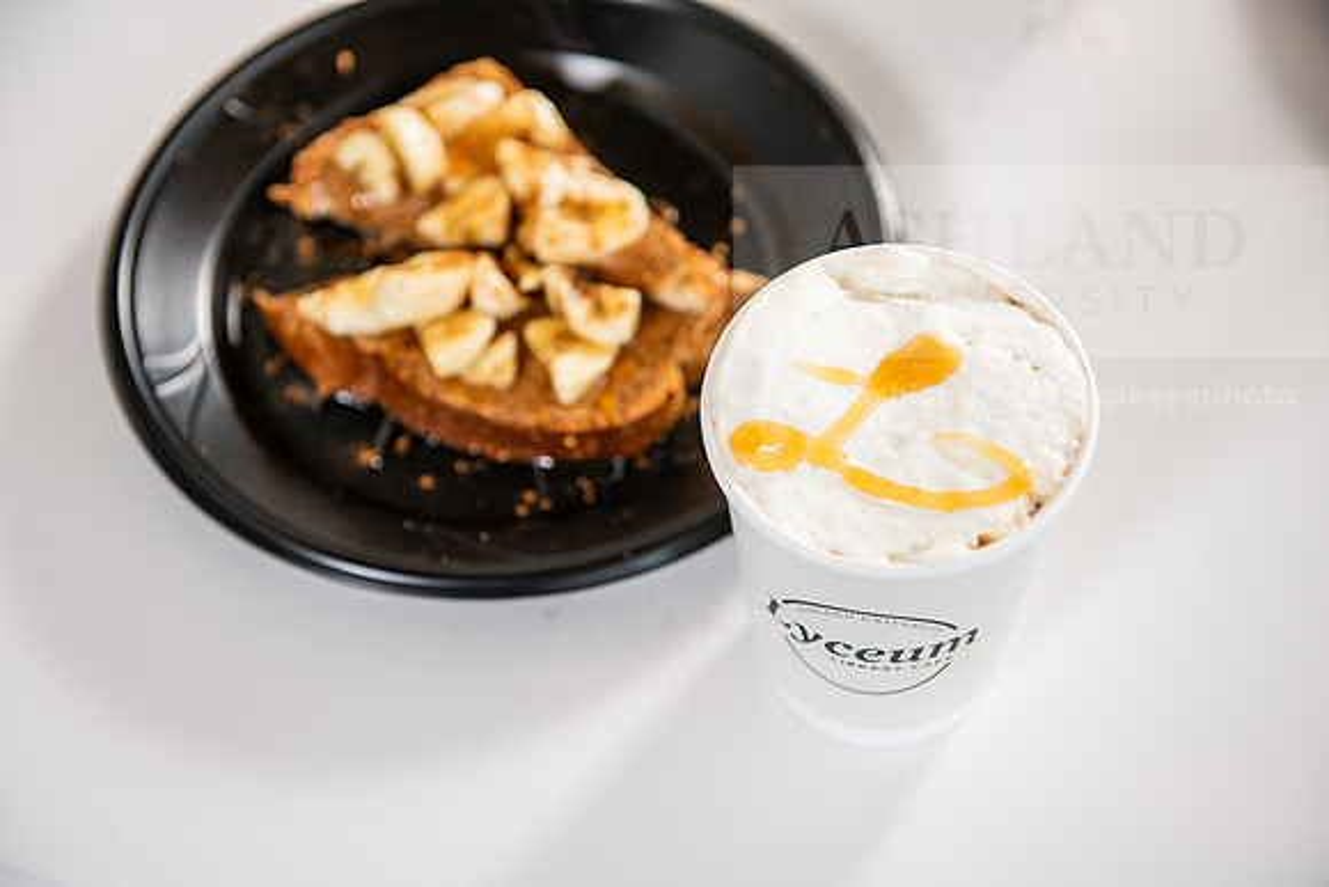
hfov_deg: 32.4
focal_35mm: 62
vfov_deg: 21.9
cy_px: 444
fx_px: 2289
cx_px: 664
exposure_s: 1/200
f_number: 4
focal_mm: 62
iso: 400
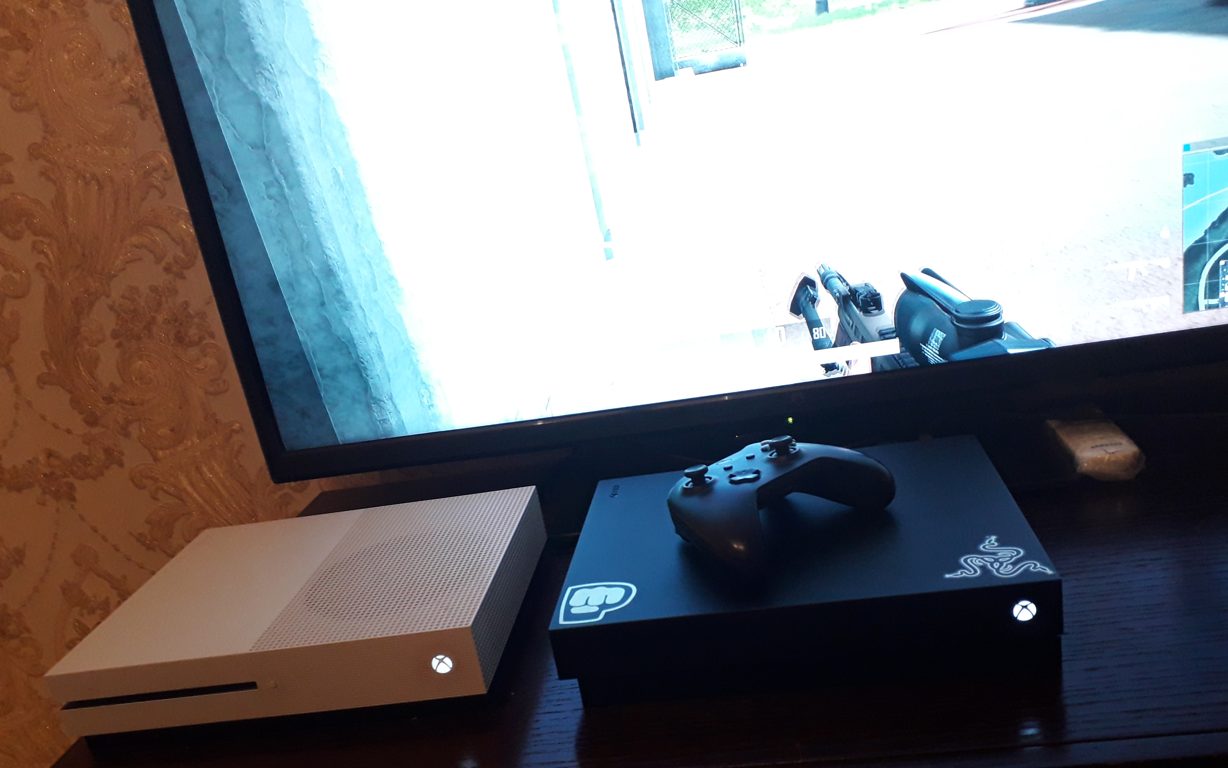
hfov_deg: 62.9
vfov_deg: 41.6
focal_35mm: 30
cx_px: 605
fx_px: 1004
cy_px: 469
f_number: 1.9
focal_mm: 3.6
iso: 200
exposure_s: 1/20
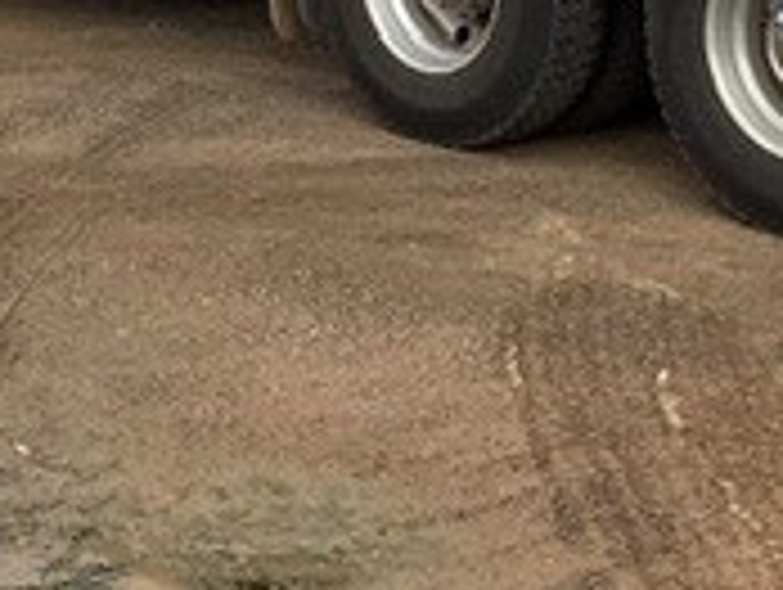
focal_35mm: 114
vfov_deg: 12.1
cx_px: 184
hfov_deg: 17.1
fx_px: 2582
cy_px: -446
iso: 25
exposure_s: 1/1538
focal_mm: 3.3
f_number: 2.4
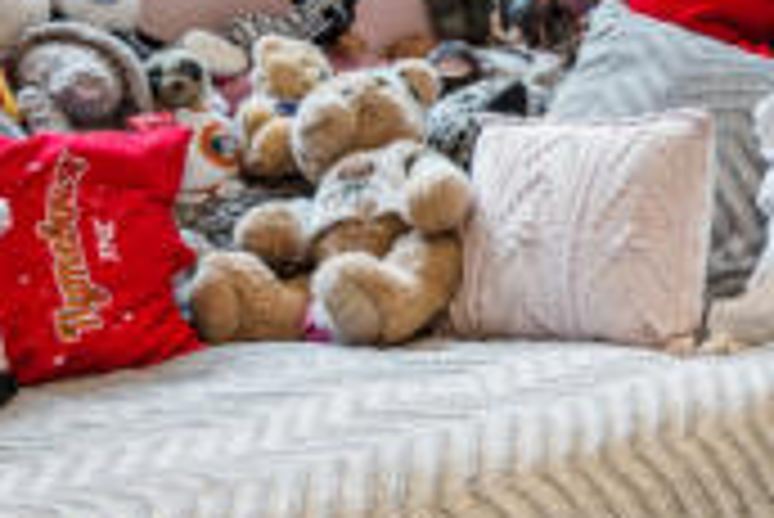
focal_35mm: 95
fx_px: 2044
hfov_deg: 17.9
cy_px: -7
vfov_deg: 14.2
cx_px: 1314
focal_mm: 16
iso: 400
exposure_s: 1/2.5
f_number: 11
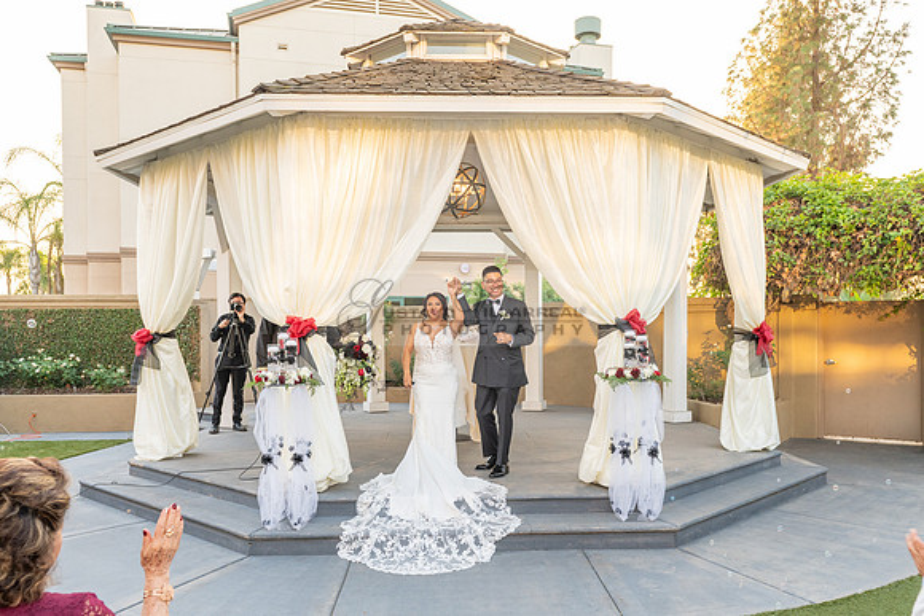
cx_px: 481
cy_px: 343
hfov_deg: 61.6
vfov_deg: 43.3
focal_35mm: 30
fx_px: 775
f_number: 5.6
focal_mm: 24
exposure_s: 1/200
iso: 500
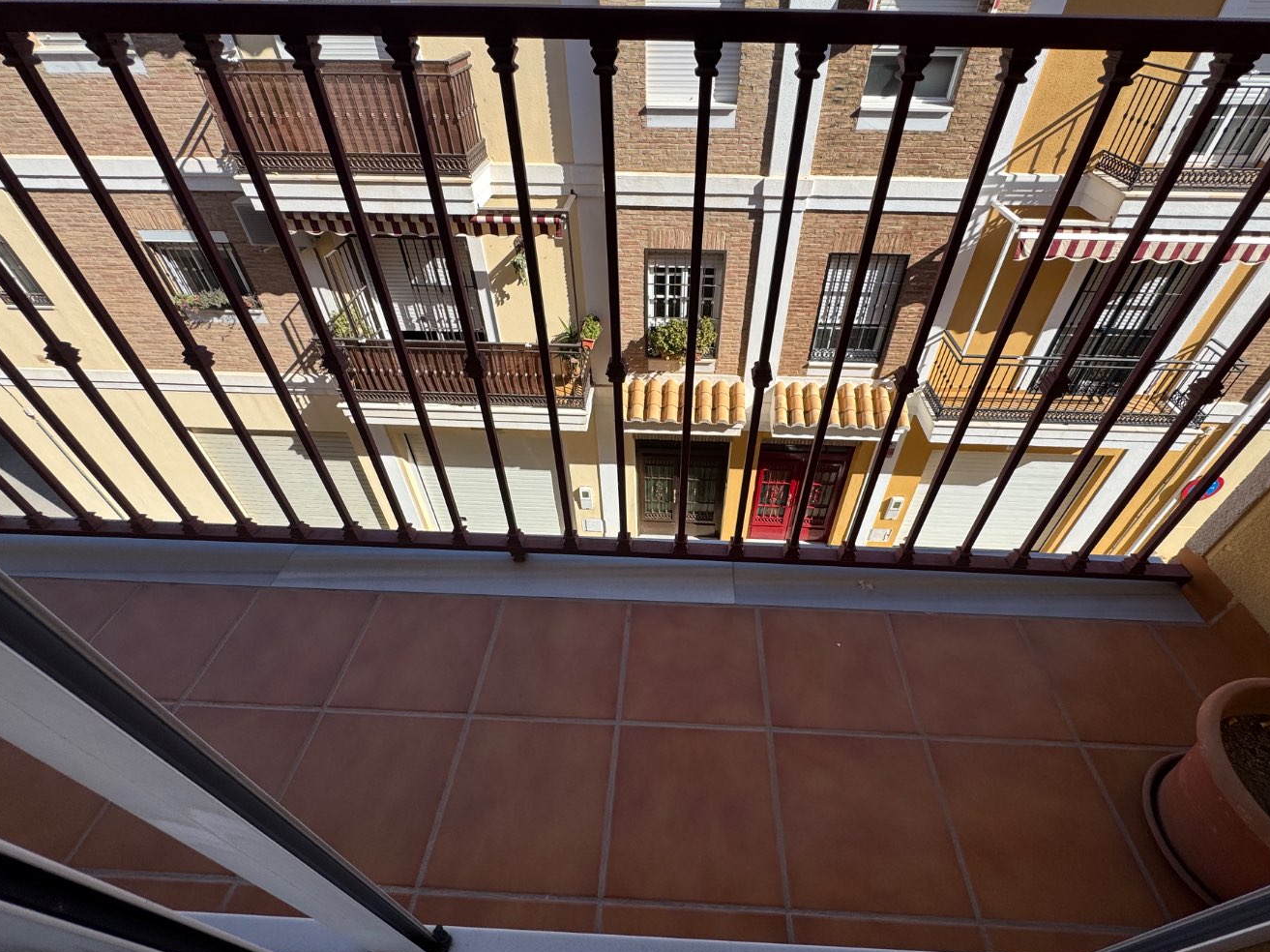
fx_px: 587
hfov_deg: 94.5
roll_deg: +1.9
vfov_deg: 78.0
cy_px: 495
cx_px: 658
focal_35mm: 16
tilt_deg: -41.5
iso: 50
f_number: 2.2
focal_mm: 2.22
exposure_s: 1/1567
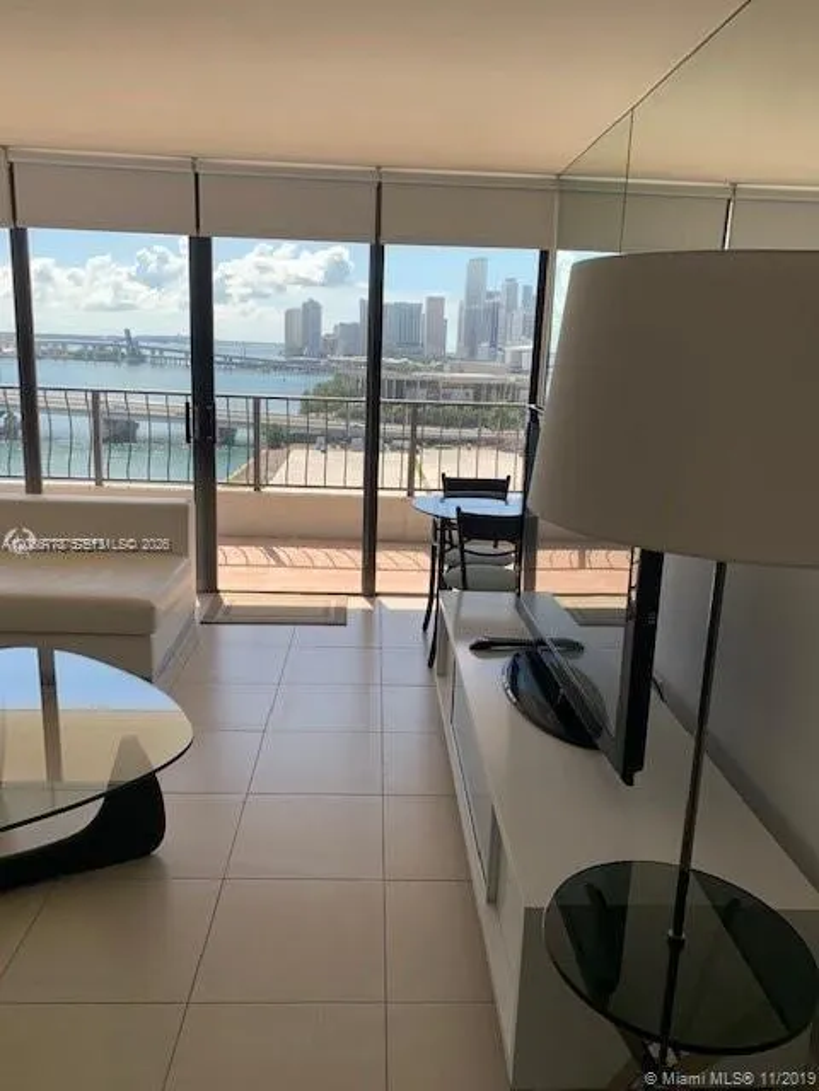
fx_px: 820
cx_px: 410
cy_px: 546
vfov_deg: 67.3
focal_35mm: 26
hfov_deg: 53.1
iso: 25
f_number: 1.8
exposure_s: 1/716
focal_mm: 4.25
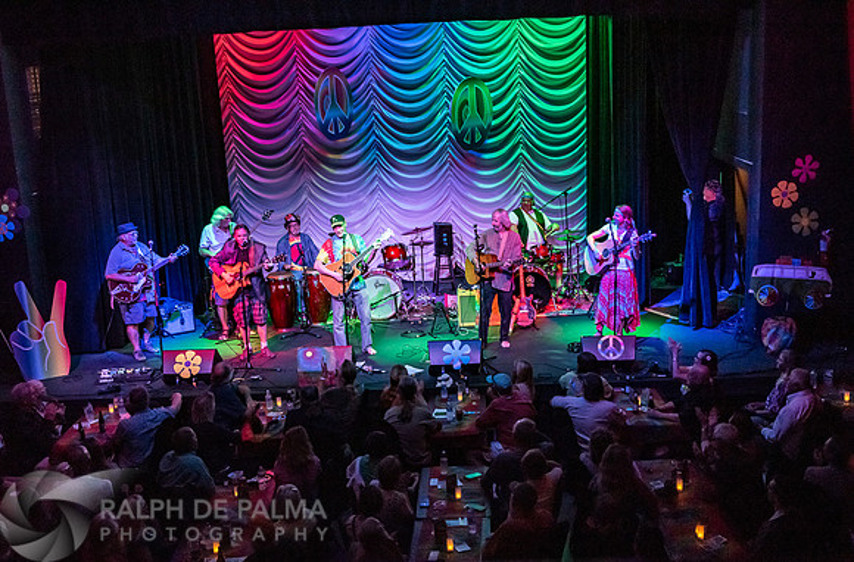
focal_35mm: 44
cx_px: 436
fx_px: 1030
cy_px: 309
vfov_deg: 30.5
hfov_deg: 45.0
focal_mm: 40
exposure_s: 1/160
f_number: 5.6
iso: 4000
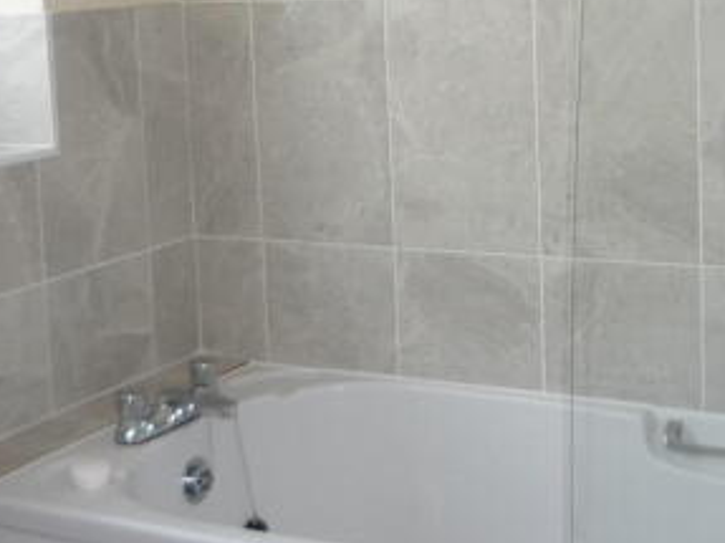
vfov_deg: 21.6
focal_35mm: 67
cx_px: 413
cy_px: 107
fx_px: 1403
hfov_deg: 28.9
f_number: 2.8
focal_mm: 5.5
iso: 100
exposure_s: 1/125
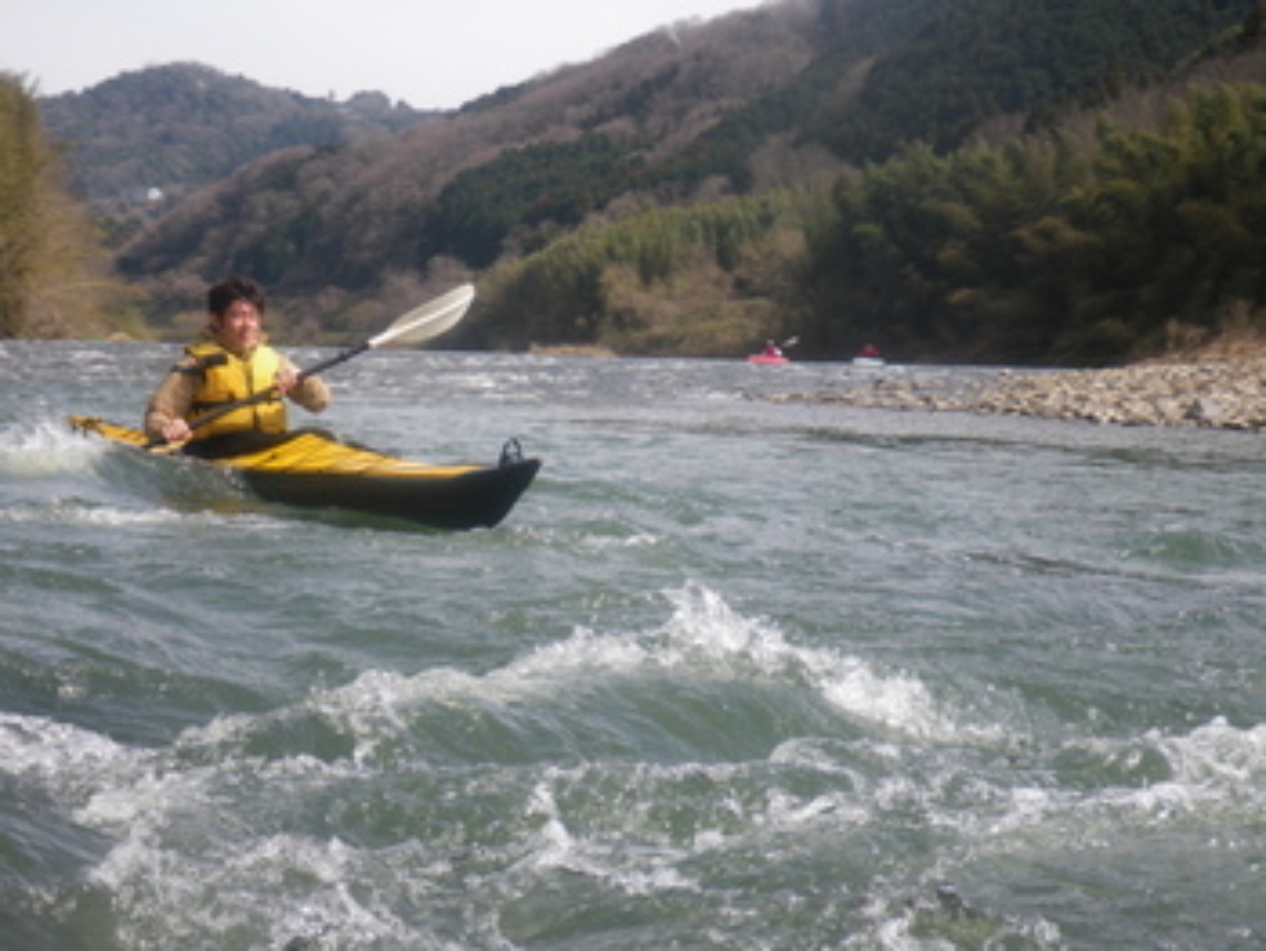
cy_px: 476
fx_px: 2269
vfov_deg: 23.7
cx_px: 633
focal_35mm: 62
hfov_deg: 31.2
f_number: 4.6
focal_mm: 11.1
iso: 50
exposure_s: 1/160
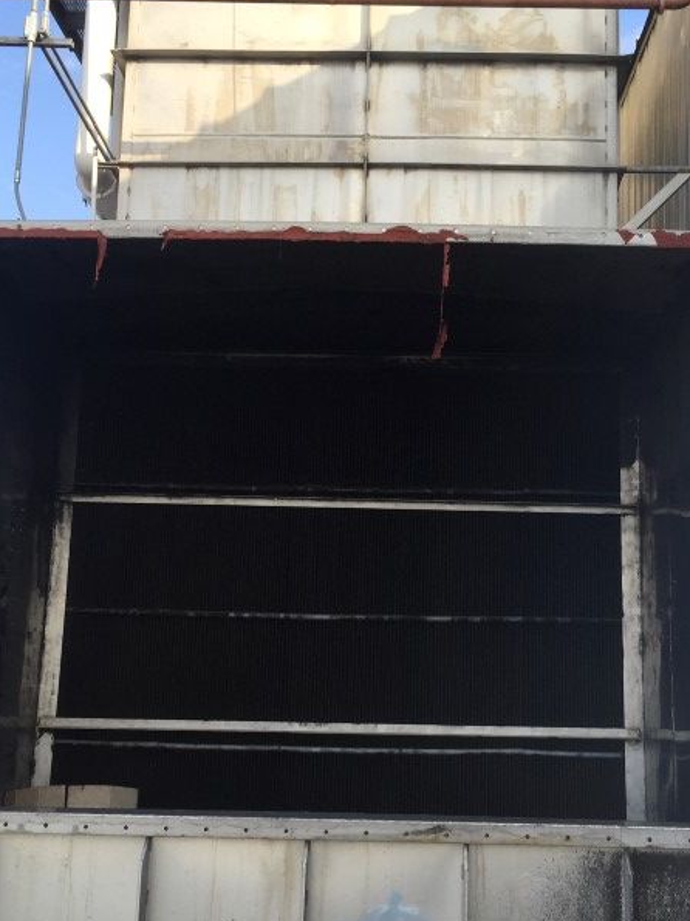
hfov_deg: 36.8
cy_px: 457
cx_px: 388
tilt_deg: +10.4
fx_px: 1037
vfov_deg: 47.9
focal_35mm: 39
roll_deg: -0.9
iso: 32
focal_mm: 4.15
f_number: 2.2
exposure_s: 1/732
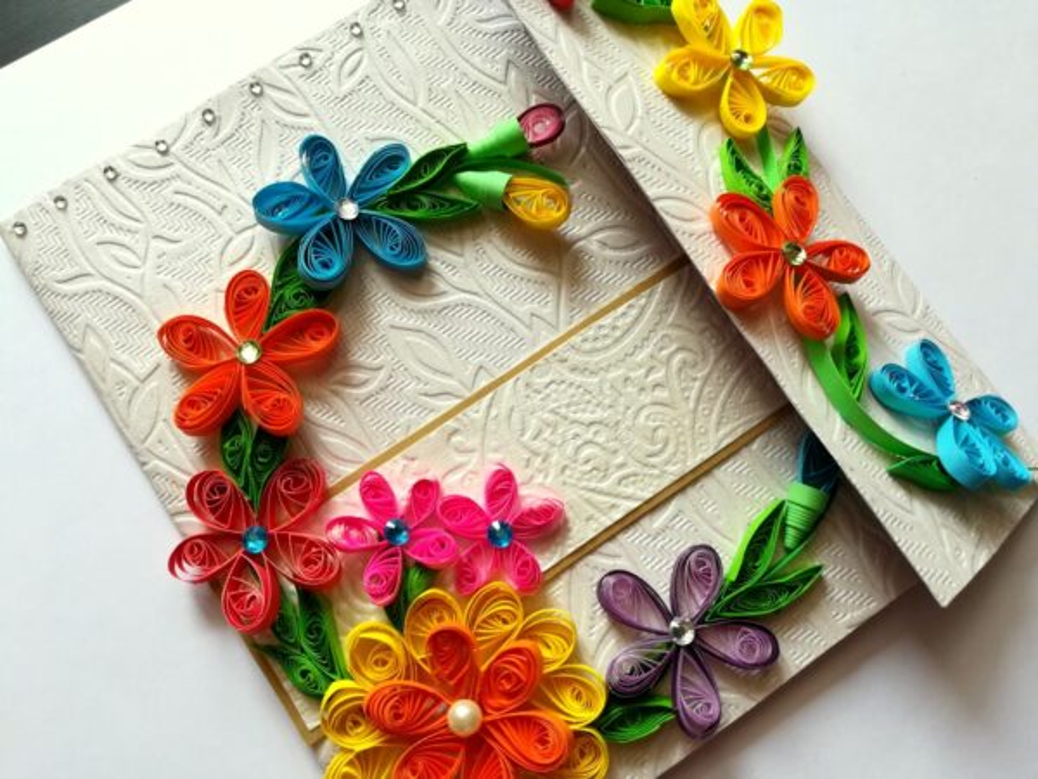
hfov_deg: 67.3
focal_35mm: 26
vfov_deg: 53.1
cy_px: 390
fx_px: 780
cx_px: 519
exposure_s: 1/100
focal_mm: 3.83
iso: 64
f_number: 2.2
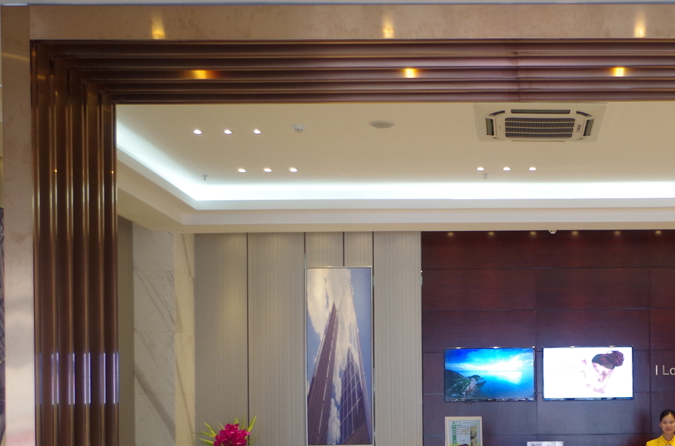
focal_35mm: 51
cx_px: 541
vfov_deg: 25.5
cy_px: 409
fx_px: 954
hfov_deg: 37.5
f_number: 3.5
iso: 400
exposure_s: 1/50
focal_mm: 18
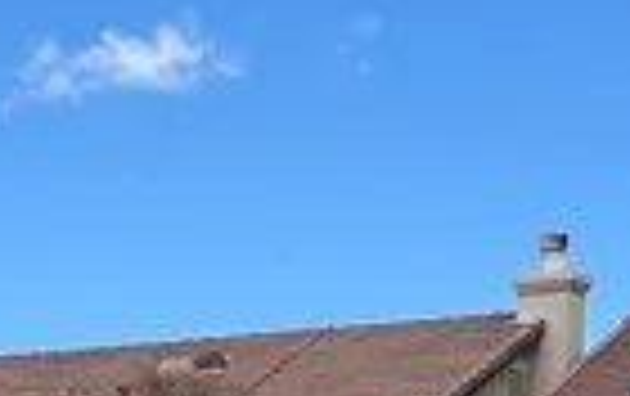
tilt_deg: -2.3
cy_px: 886
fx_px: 3457
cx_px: -598
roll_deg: -0.1
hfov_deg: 9.7
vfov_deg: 6.3
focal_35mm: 201
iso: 50
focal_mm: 5.7
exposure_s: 1/4274
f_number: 1.5
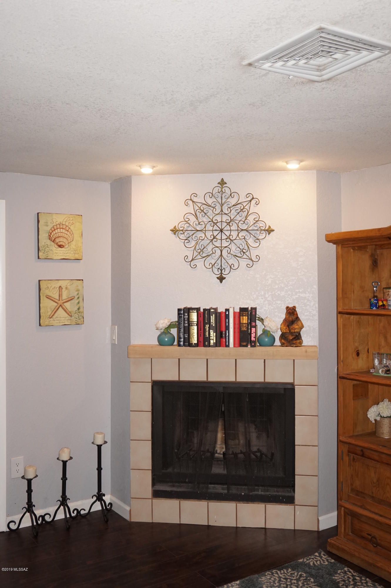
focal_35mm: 36
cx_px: 196
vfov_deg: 53.2
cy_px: 294
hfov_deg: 36.8
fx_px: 587
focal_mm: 24
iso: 800
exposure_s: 1/160
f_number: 4.5
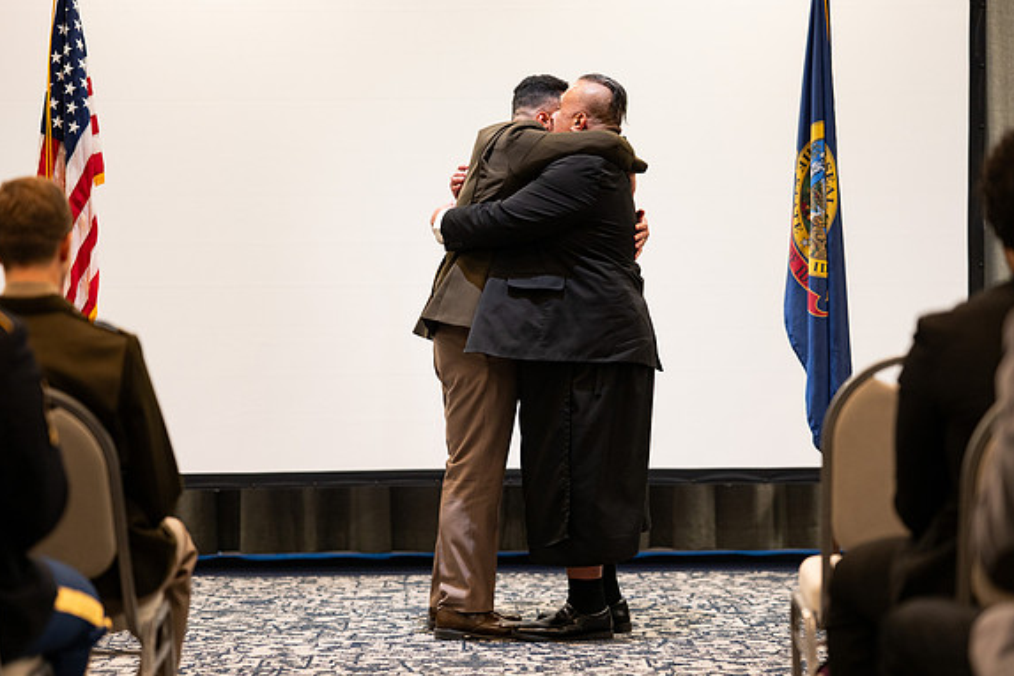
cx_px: 506
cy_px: 341
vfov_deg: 15.9
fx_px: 2422
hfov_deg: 23.6
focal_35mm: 86
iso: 640
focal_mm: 85
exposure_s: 1/125
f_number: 1.8
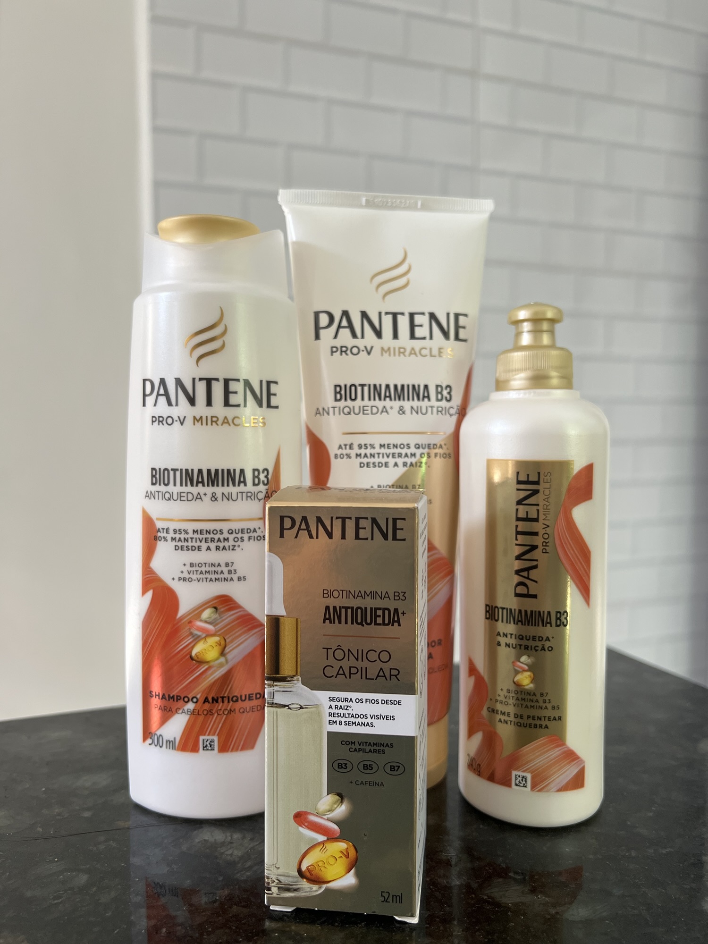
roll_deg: +0.4
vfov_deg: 67.3
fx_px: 709
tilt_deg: -3.0
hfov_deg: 53.1
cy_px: 472
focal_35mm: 26
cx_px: 354
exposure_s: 1/101
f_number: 1.5
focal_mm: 5.7
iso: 125
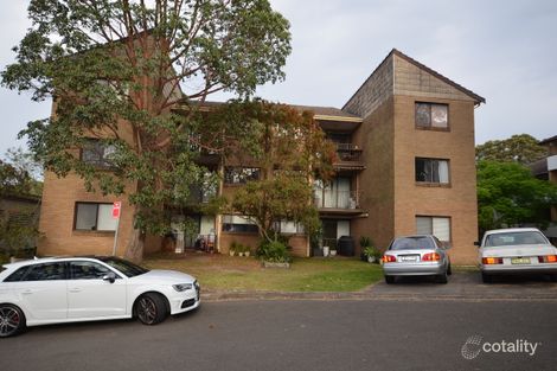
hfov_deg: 73.8
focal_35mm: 24
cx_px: 278
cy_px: 186
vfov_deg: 53.1
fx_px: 371
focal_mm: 16
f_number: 5
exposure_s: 1/250
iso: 100
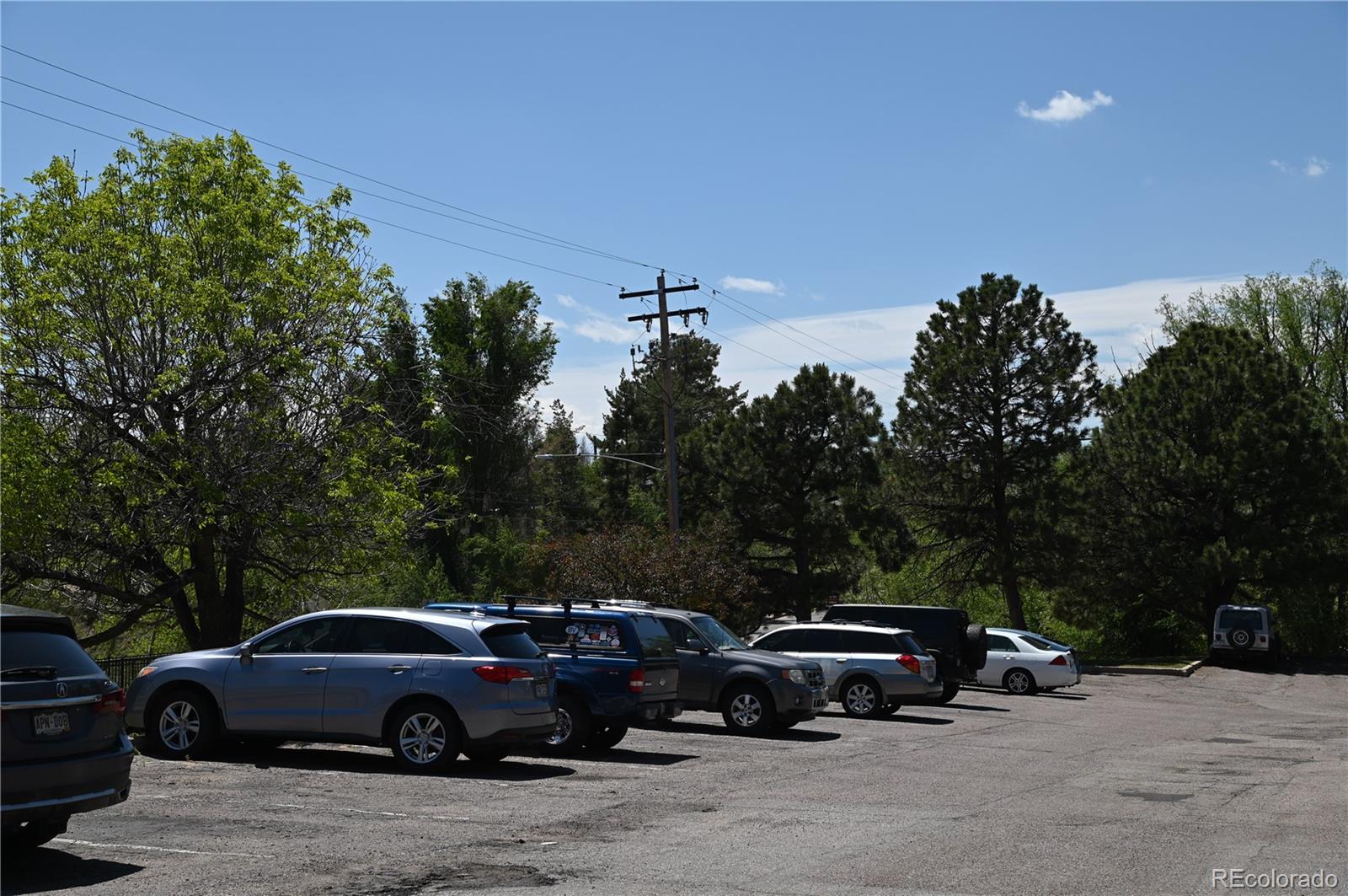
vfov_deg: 25.9
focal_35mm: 52
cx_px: 674
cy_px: 448
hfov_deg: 38.2
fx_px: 1945
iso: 100
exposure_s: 1/500
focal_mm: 52
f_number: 8
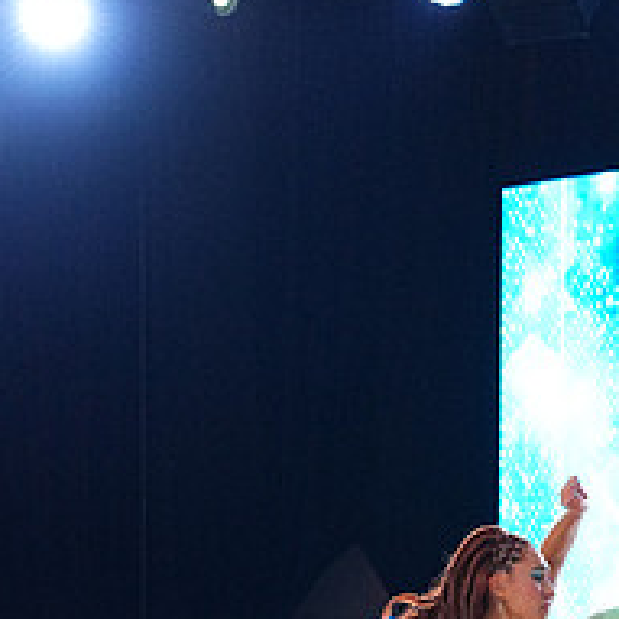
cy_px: 765
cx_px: 313
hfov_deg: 8.1
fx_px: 4390
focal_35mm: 217
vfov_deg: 8.0
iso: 2500
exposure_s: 1/400
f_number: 4
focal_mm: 84
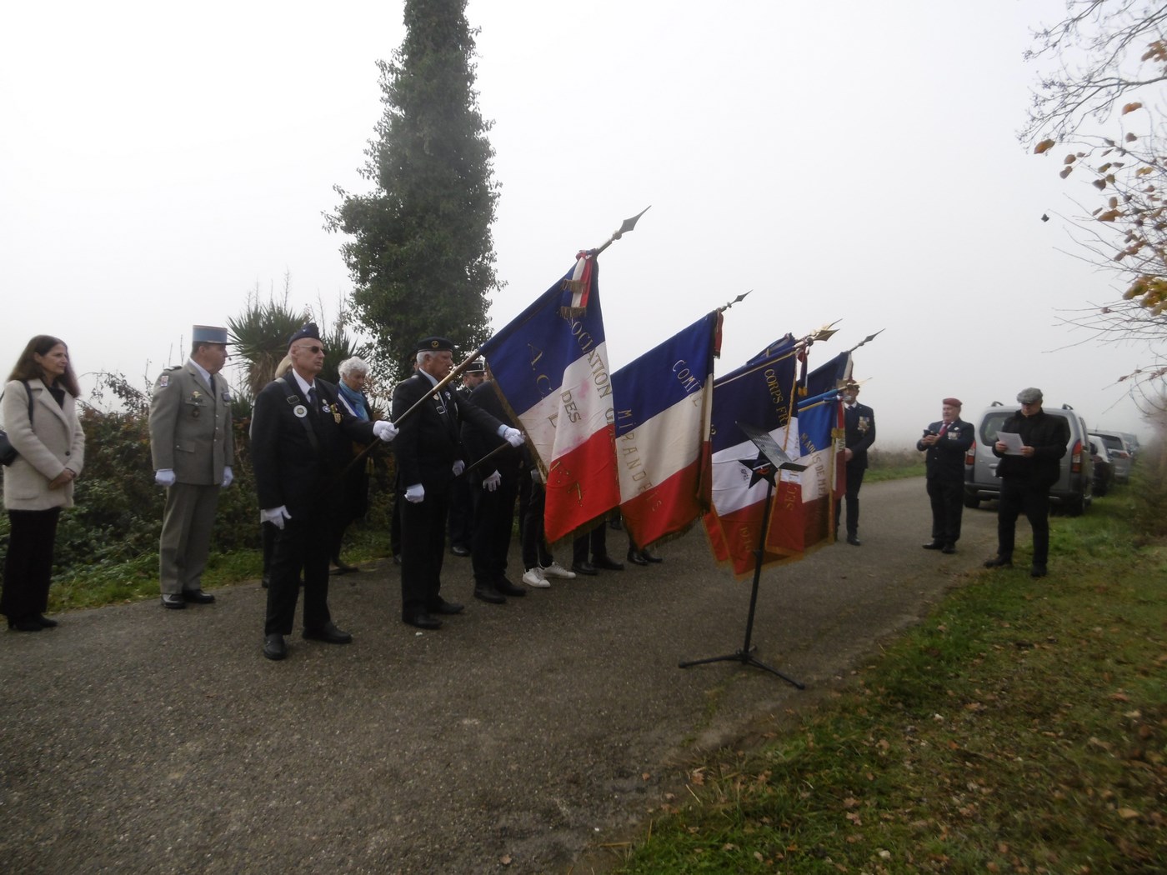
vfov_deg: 56.8
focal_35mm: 24
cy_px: 438
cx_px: 584
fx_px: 809
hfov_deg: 71.6
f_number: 3.1
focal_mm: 4.3
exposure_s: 1/400
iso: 100
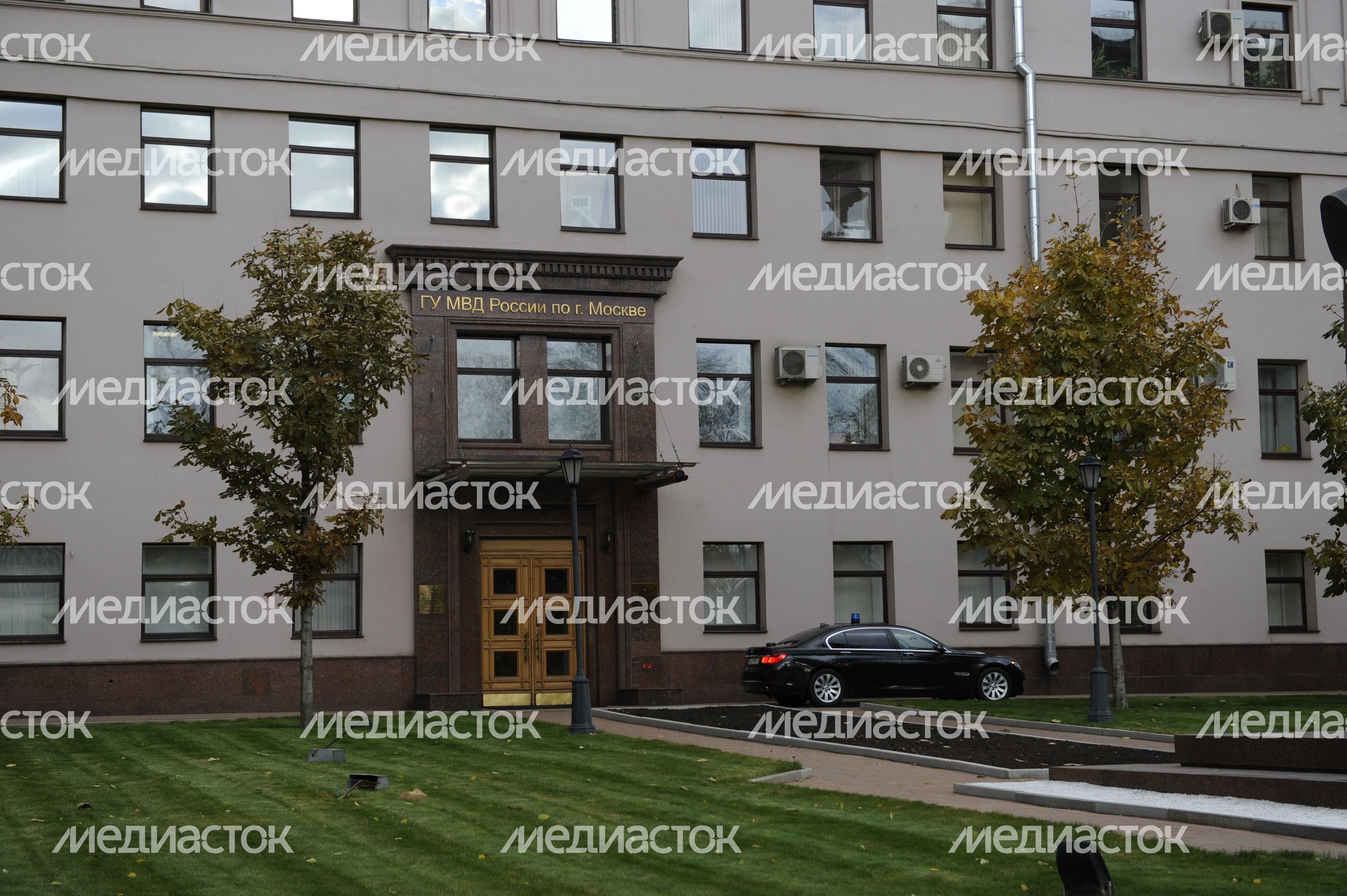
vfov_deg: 21.9
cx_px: 674
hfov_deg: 32.4
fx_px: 2318
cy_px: 448
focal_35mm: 62
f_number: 4.5
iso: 320
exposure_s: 1/250
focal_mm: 62
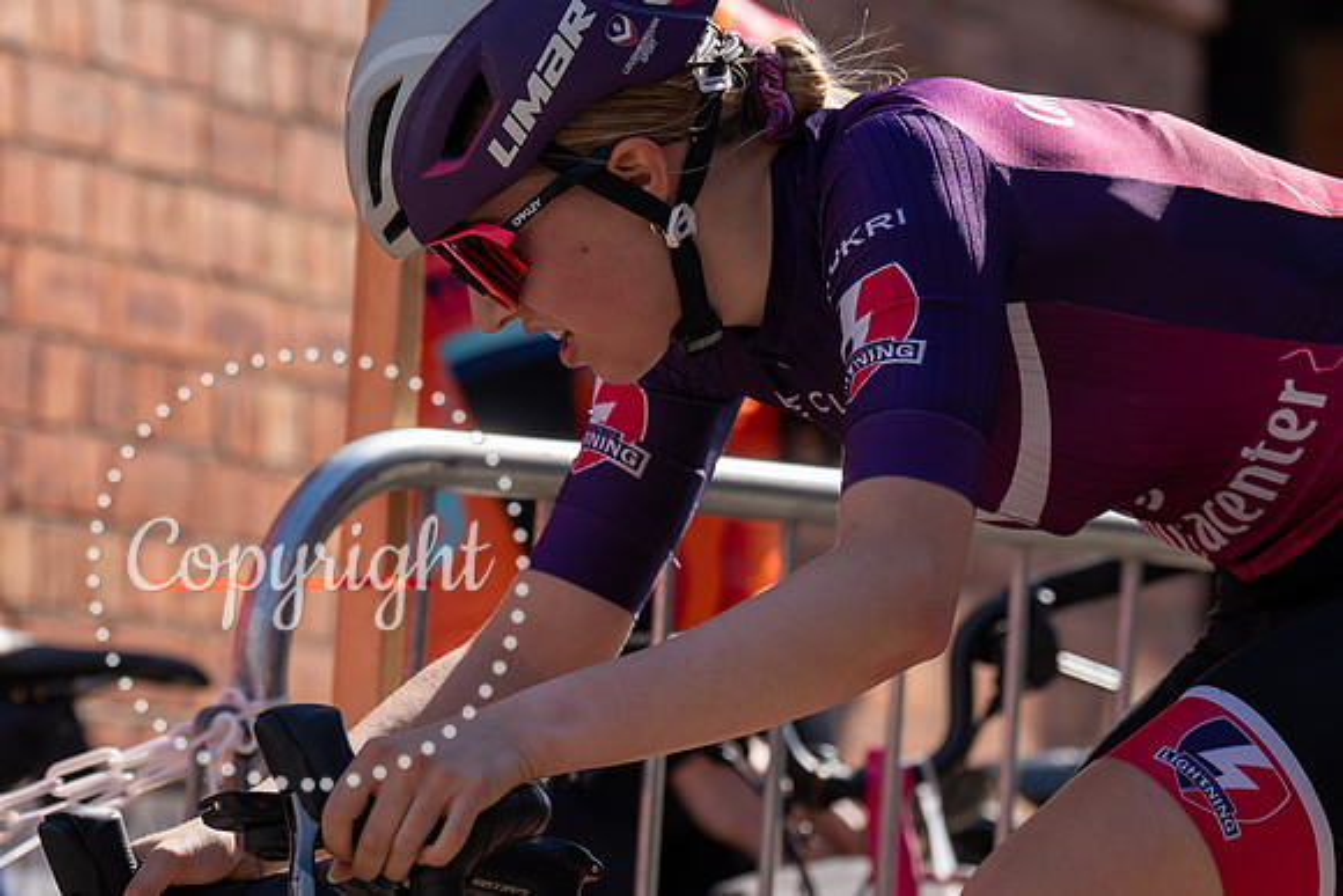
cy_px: 437
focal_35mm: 278
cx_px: 548
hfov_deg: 7.4
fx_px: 10375
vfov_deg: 4.9
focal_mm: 129
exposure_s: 1/1000
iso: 100
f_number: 3.5
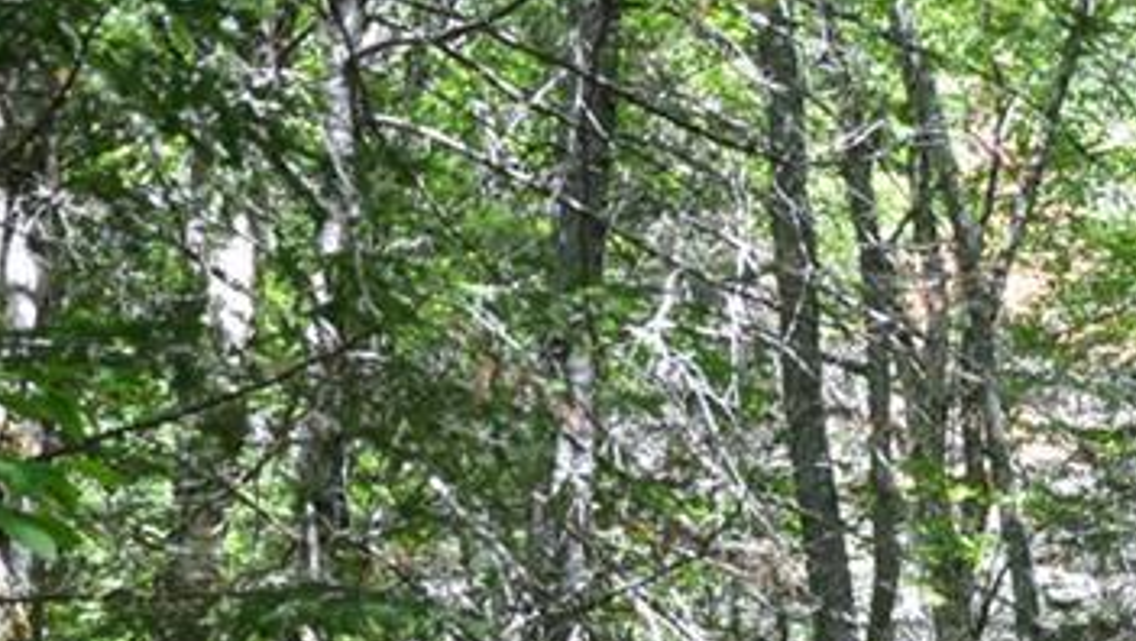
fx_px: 3452
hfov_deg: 18.5
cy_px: 1017
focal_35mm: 115
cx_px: 877
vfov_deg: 10.2
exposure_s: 1/100
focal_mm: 25
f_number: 5
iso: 400
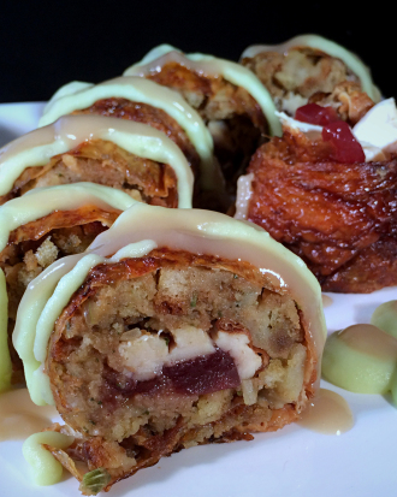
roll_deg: +1.6
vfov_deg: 38.6
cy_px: 309
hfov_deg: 31.4
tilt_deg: -31.4
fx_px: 706
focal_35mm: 48
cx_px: 209
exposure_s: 1/60
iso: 40
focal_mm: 4.15
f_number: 2.2
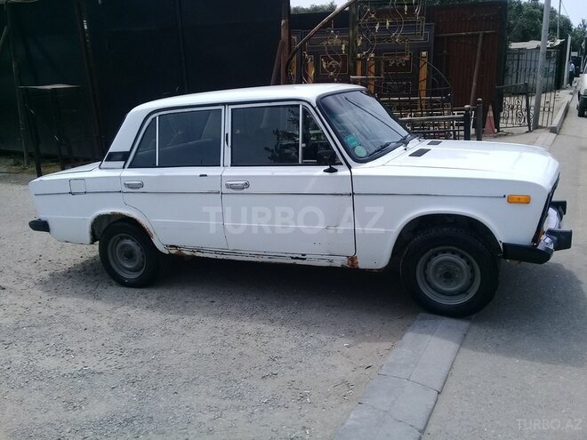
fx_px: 526
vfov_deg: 45.4
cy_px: 220
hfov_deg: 58.4
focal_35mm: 31
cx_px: 294
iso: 50
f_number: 2.2
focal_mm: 3.3
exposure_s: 1/1613
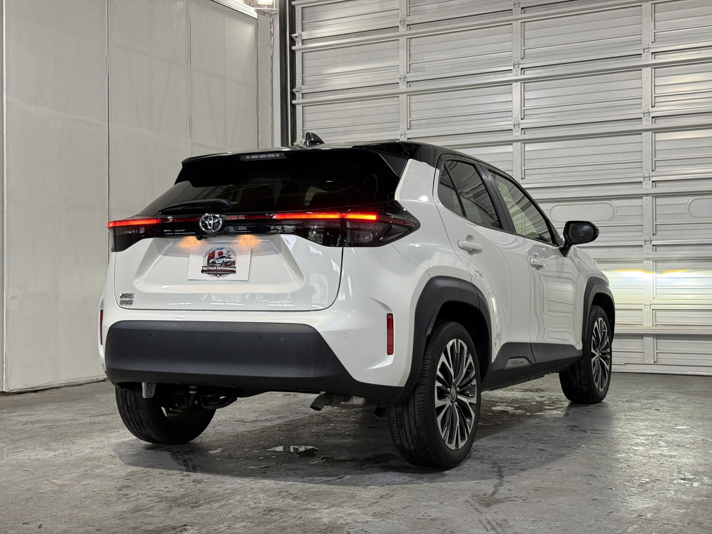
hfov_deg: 39.7
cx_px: 356
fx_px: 987
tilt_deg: +0.7
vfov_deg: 30.3
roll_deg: +0.1
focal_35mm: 48
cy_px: 267
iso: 64
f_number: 1.78
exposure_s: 1/60
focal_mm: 6.76
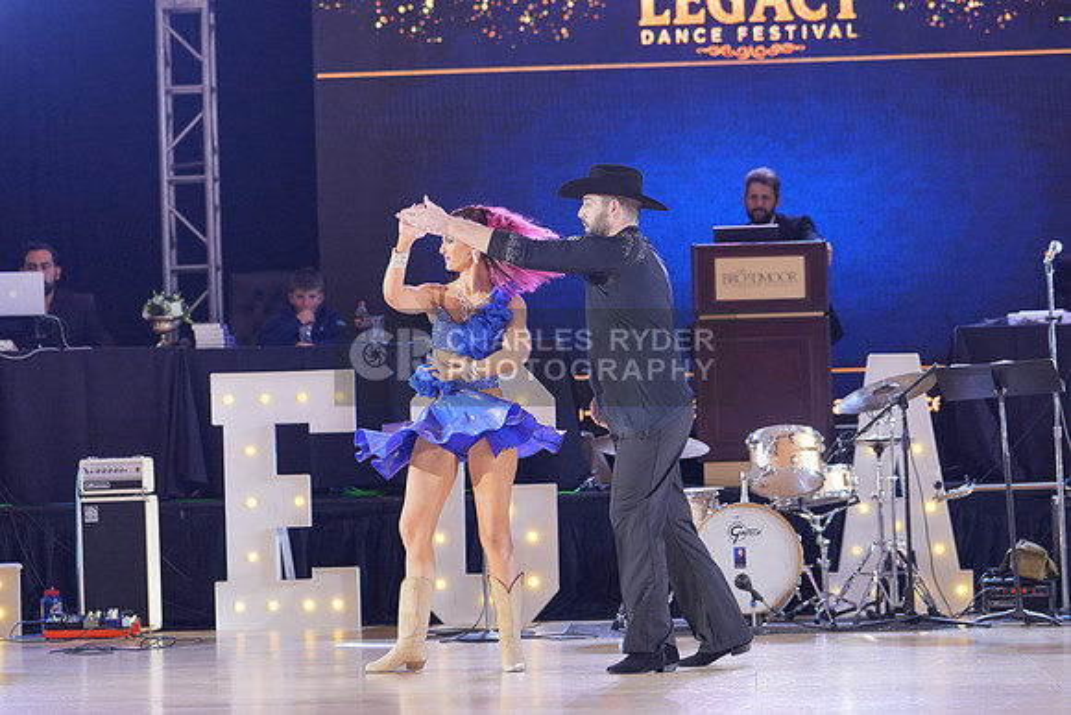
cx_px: 536
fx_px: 3838
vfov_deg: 10.6
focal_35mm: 129
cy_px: 358
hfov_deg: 15.9
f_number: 2
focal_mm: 86
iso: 1250
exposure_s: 1/500
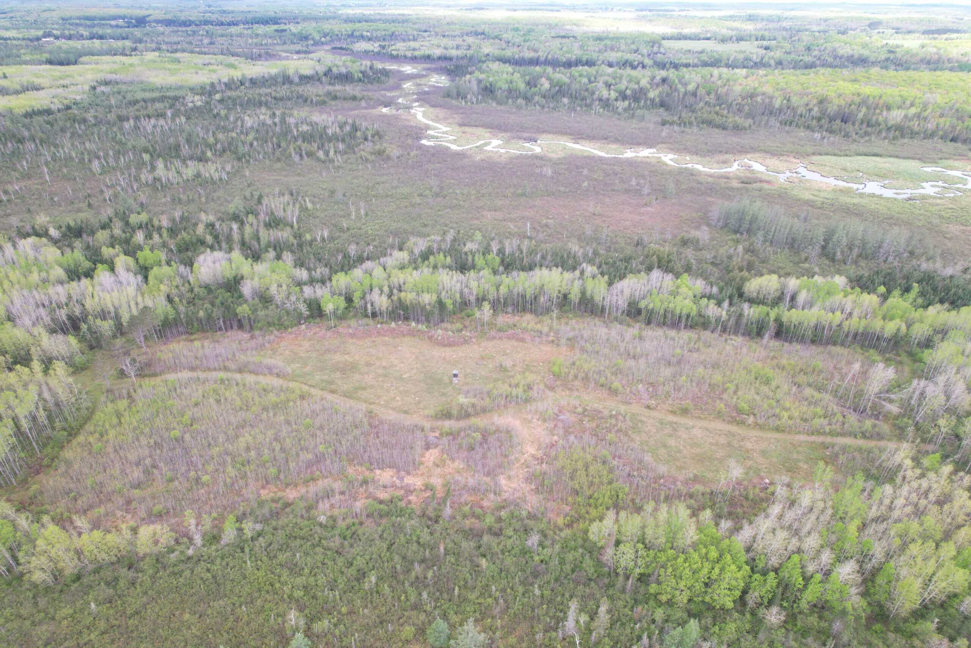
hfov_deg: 78.6
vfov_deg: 57.2
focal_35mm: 22
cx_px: 486
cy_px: 324
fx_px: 593
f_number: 2.8
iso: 280
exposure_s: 1/15
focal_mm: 8.38
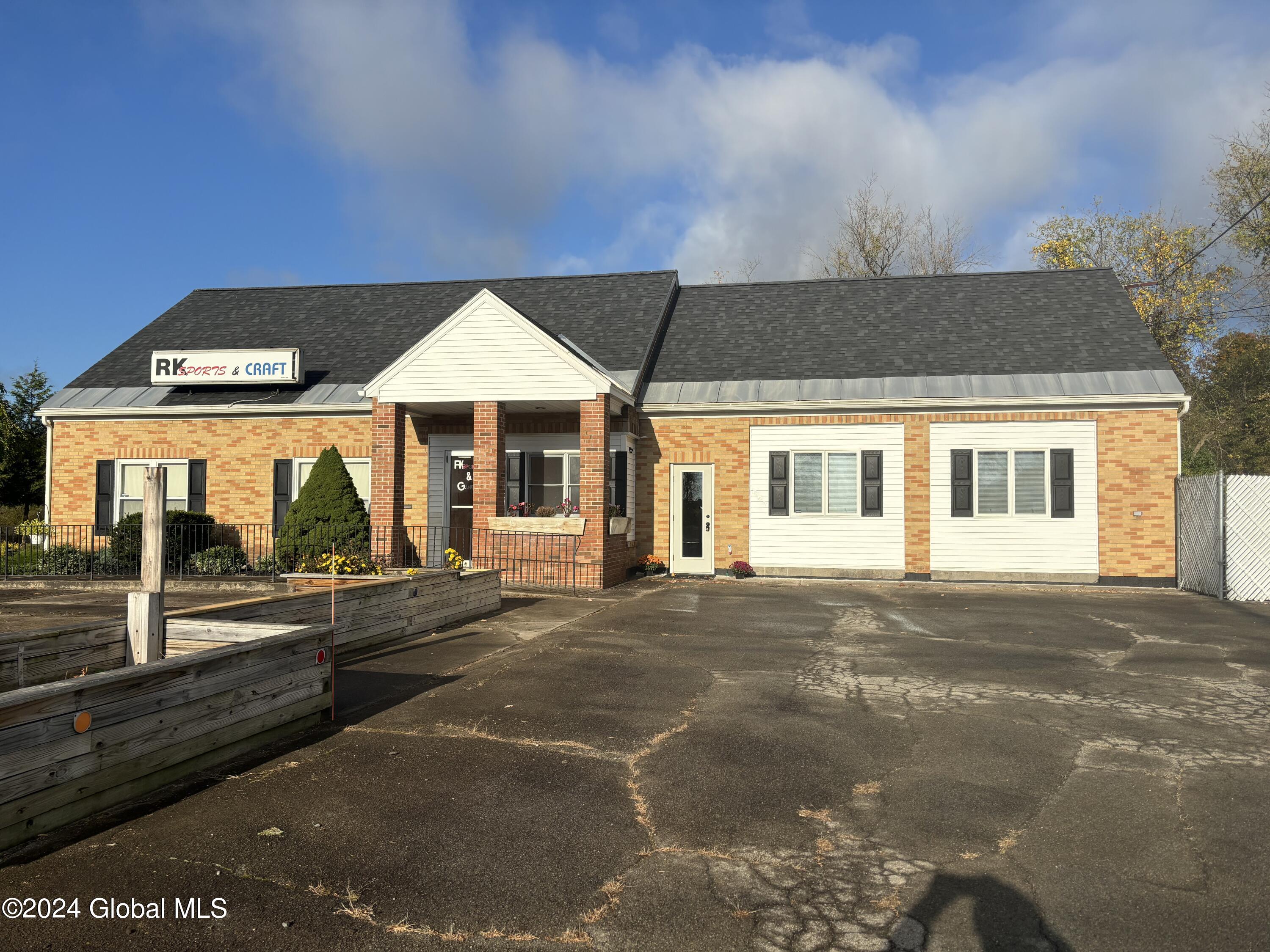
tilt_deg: +2.2
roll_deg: -0.4
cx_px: 635
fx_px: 954
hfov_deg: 67.3
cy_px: 476
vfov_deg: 53.1
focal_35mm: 26
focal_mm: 5.96
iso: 50
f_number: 1.6
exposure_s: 1/5348
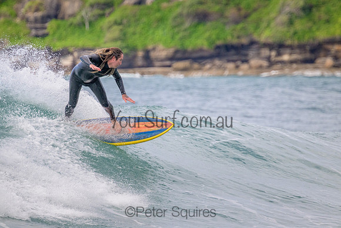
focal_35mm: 800
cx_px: 170
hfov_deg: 2.6
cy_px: 114
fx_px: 7579
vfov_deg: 1.7
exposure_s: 1/2000
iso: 2200
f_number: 11
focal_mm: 800
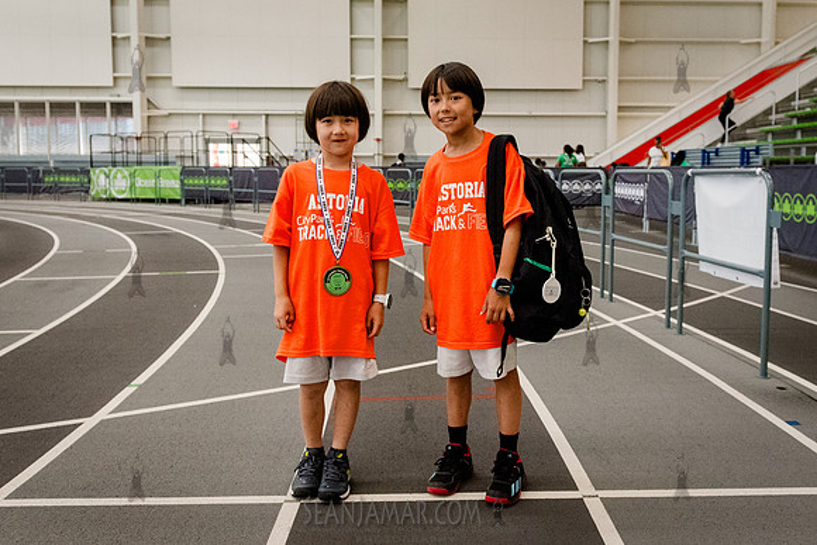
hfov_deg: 54.5
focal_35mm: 35
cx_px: 454
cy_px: 242
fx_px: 791
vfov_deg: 38.0
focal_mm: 24
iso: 6400
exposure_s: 1/1000
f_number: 3.5
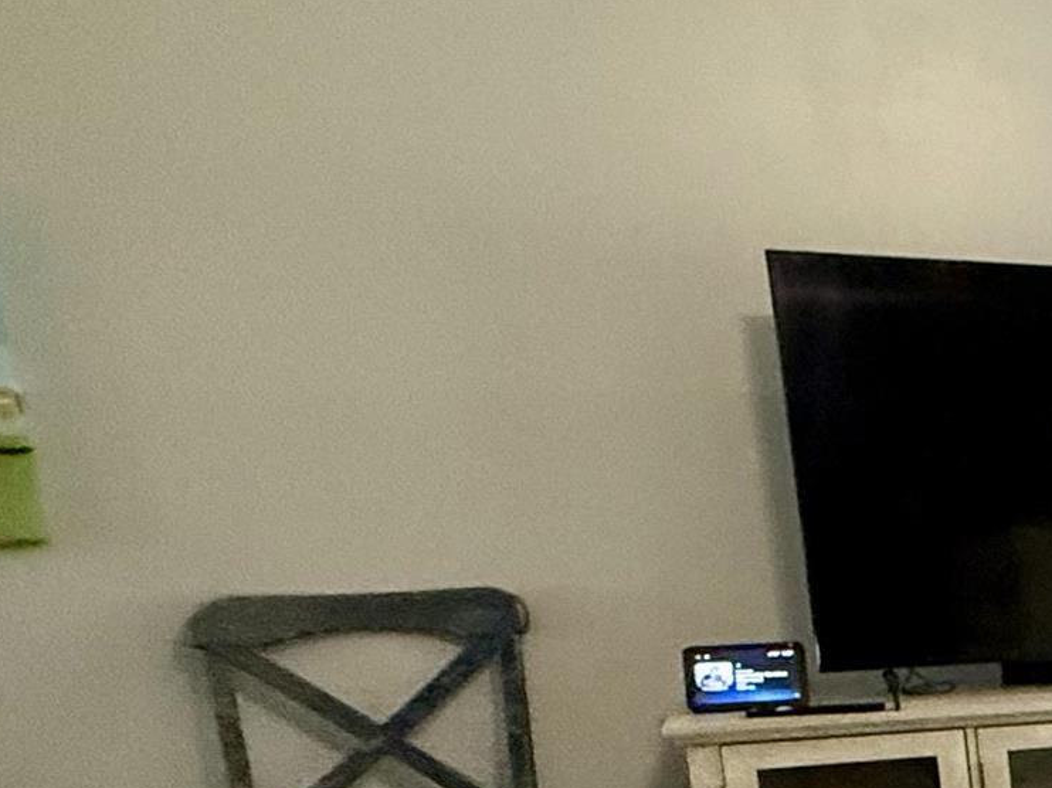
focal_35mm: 58
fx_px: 1762
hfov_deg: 20.1
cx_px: 2022
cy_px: 785
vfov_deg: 24.1
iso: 400
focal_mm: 2.22
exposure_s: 1/60
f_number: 2.2
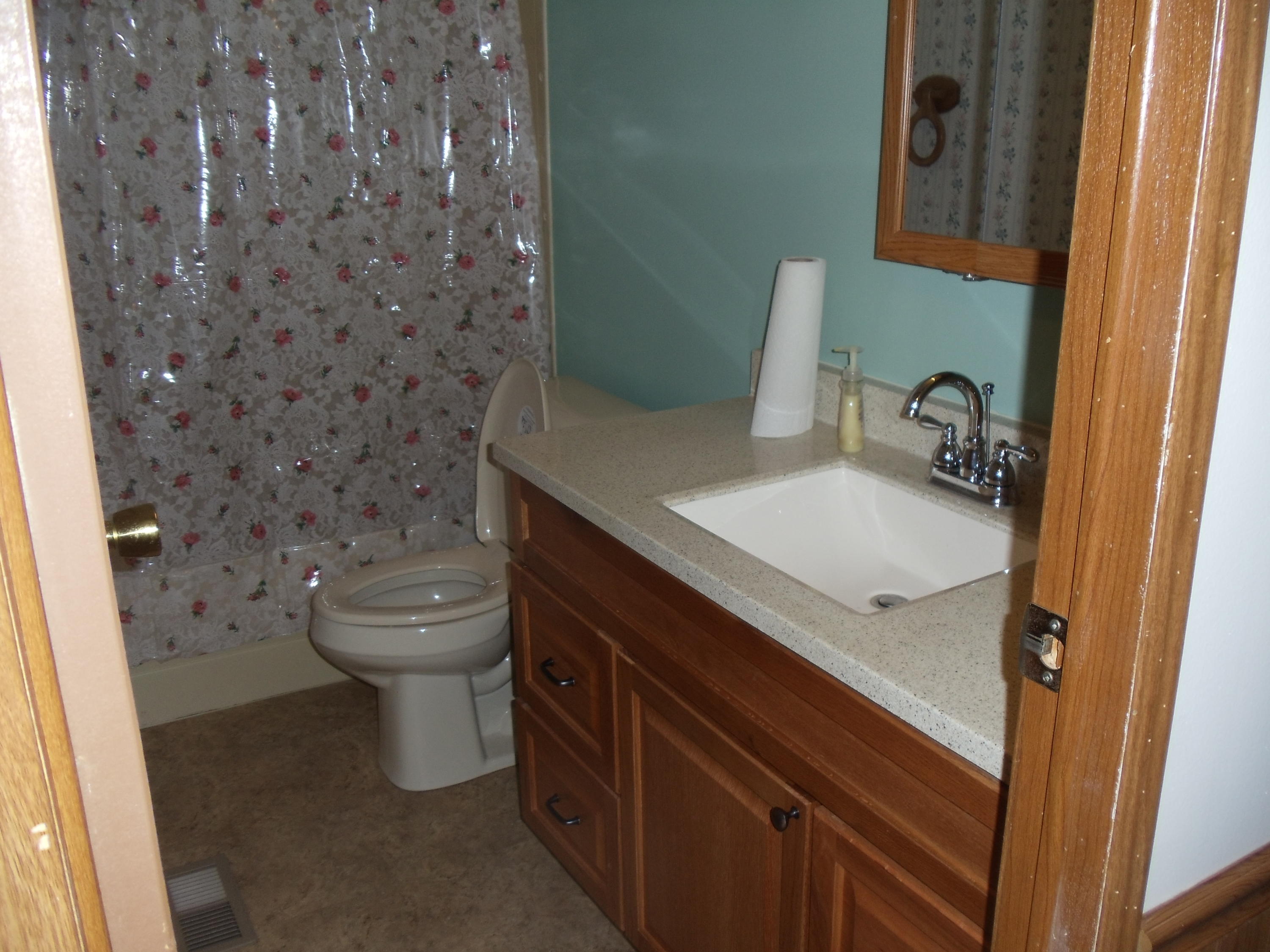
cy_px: 476
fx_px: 1614
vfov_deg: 32.9
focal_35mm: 44
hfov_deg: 42.9
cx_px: 635
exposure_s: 1/30
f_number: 3.5
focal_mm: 6
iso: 100
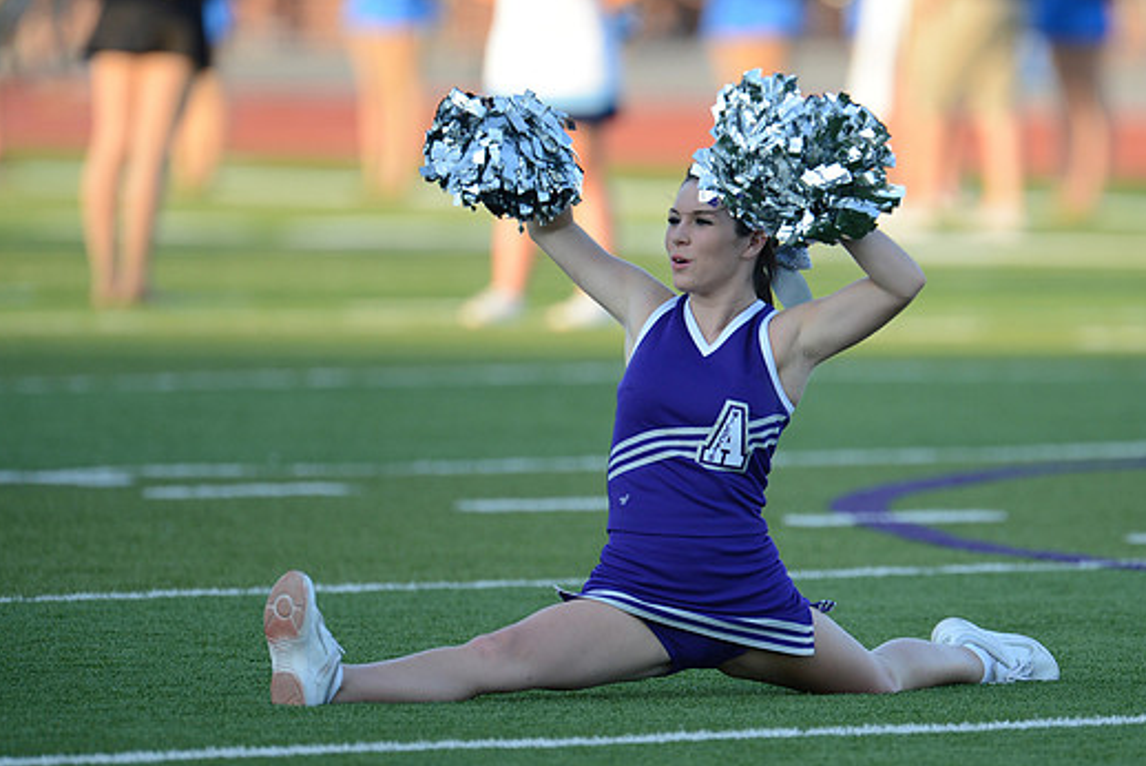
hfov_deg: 3.3
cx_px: 595
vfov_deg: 2.2
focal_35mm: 616
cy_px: 389
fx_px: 19619
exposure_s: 1/1250
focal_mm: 550
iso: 800
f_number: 4
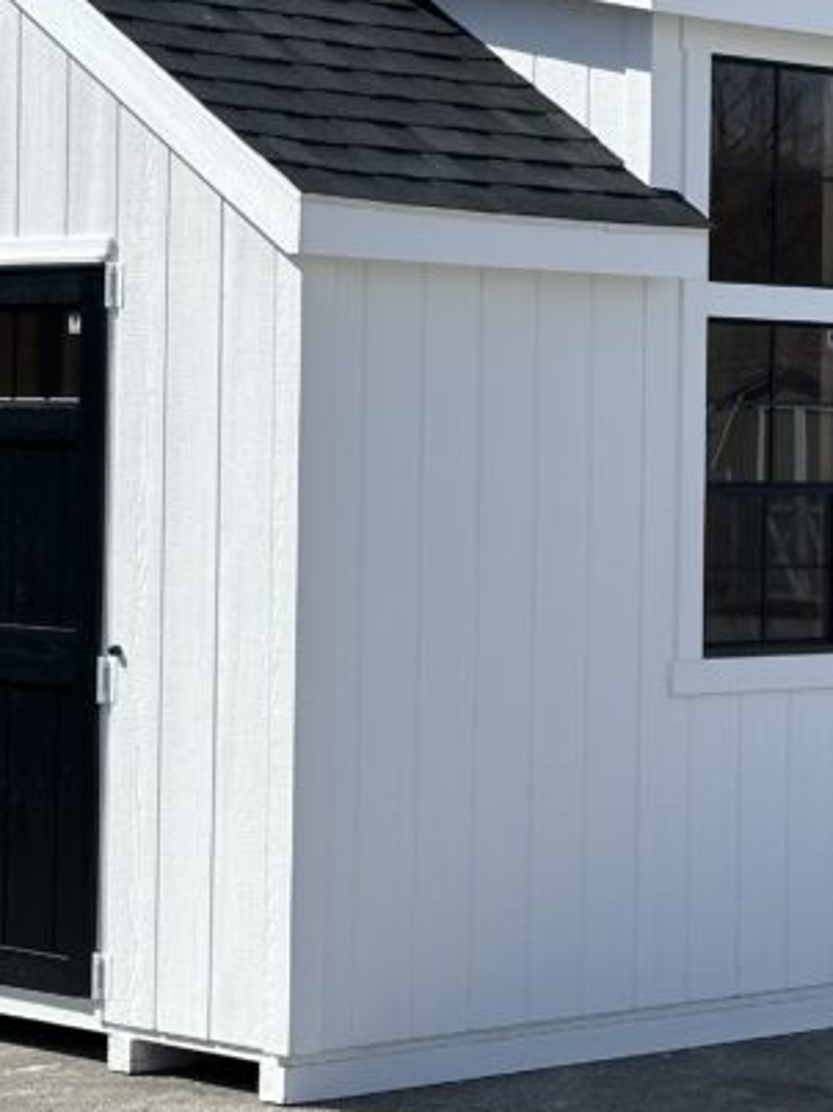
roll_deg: +0.0
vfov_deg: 16.1
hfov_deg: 12.1
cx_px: 480
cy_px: 370
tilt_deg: -2.7
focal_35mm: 122
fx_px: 3916
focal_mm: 6.86
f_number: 1.78
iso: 64
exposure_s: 1/5000
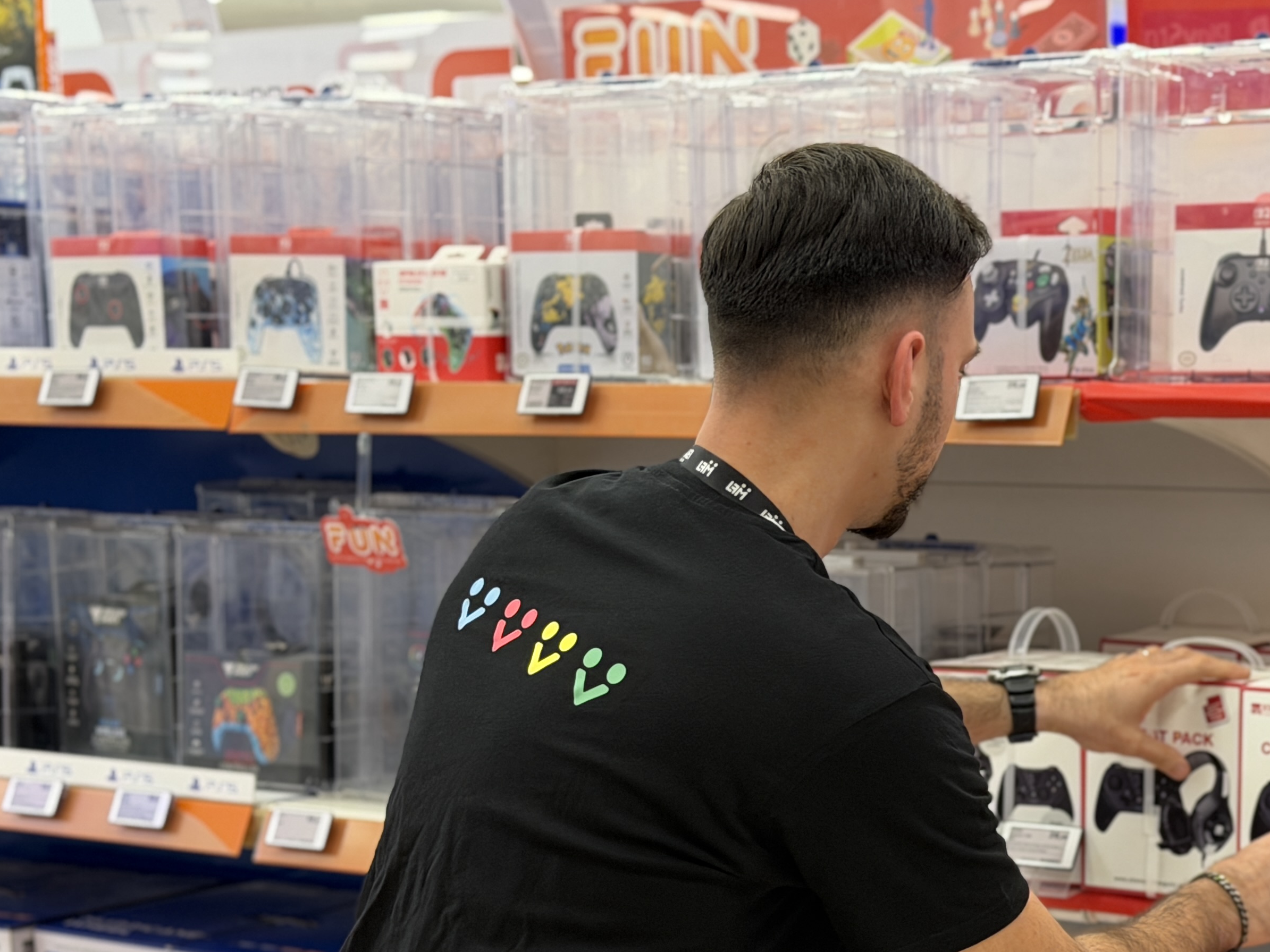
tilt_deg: -7.6
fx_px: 2972
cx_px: 1020
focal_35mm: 81
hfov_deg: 23.8
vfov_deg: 18.1
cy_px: 732
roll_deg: +0.9
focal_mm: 6.76
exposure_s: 1/50
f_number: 1.78
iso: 64
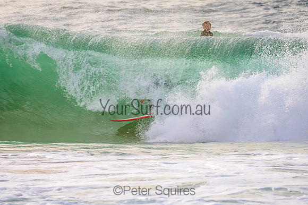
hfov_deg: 3.4
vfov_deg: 2.3
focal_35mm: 600
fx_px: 5130
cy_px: 102
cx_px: 154
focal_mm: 400
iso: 500
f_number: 5.6
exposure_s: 1/2500
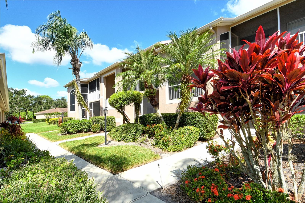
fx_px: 152
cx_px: 152
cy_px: 102
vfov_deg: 67.4
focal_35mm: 18
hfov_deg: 90.0
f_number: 16
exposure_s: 1/250
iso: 640
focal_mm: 12
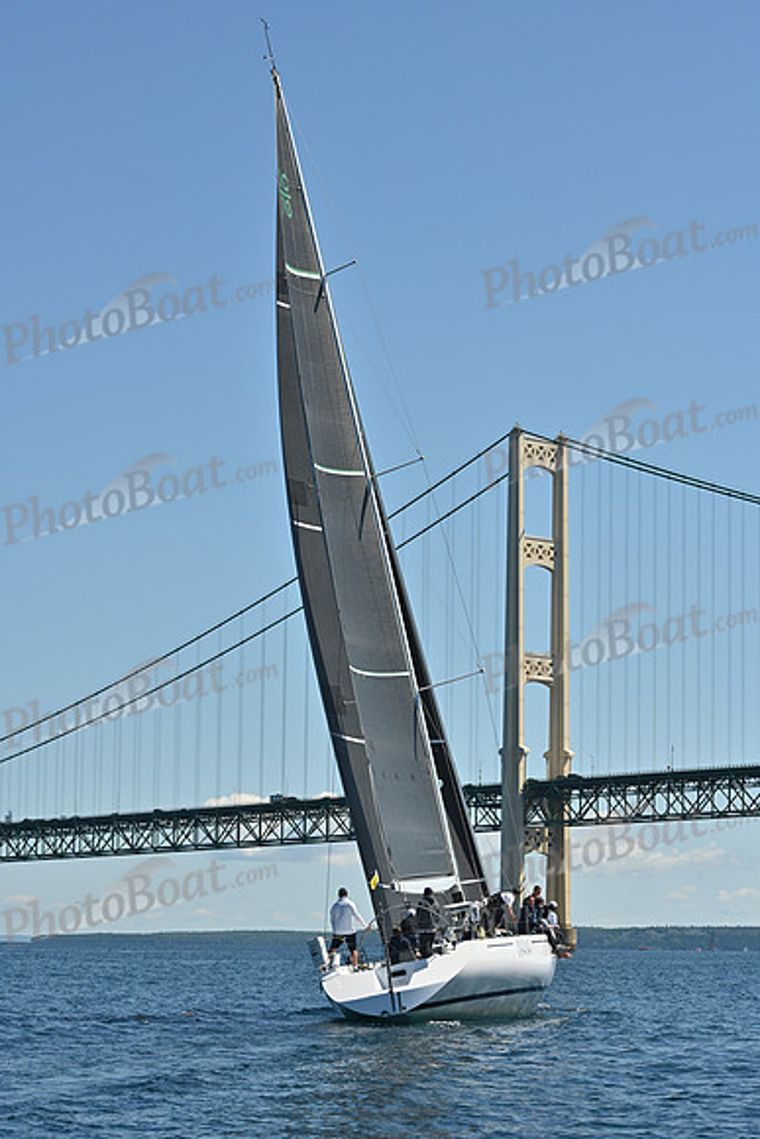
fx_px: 2911
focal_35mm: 92
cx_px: 380
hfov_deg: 14.9
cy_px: 570
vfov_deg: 22.1
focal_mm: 92
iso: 320
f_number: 10
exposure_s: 1/1000
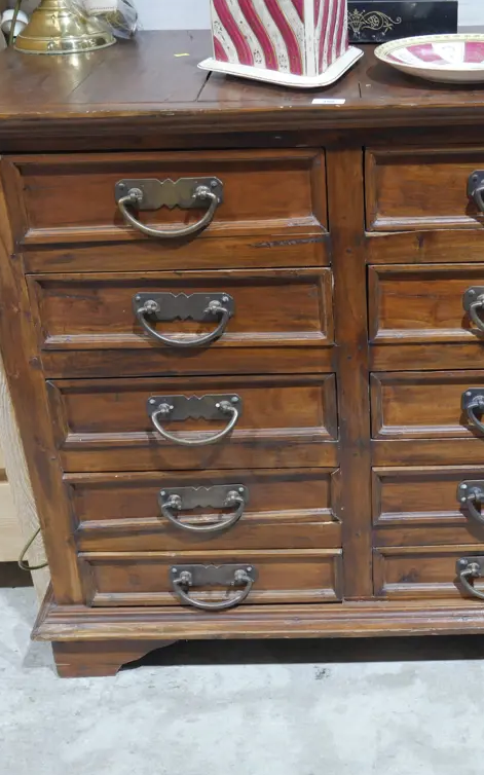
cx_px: 362
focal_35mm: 49
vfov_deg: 41.1
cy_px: 393
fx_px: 1035
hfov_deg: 26.0
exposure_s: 1/60
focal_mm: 17
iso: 800
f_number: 4
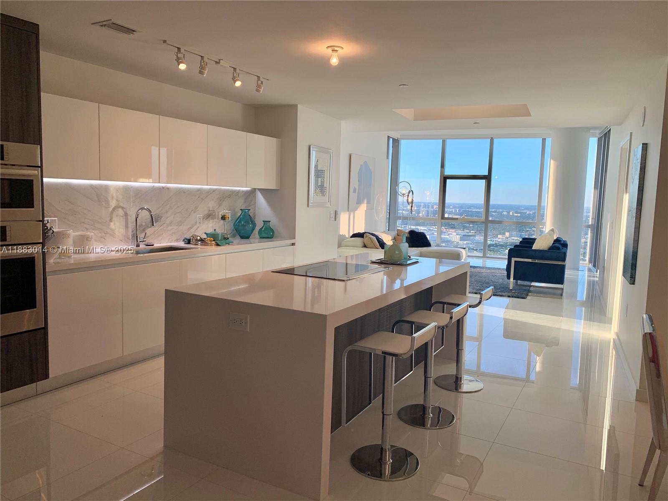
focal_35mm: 26
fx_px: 502
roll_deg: -1.7
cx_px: 334
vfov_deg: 53.1
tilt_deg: -5.2
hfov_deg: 67.3
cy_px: 250
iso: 25
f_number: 1.8
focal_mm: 4.25
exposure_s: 1/251
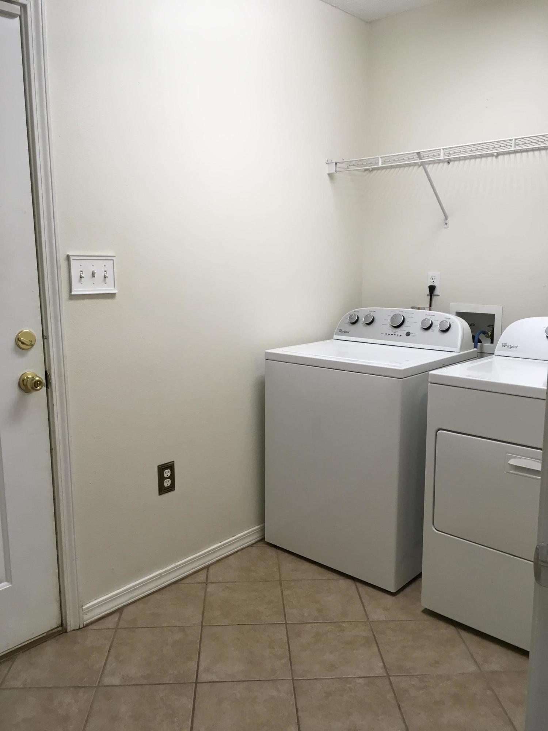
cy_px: 366
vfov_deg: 61.7
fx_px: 612
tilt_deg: -10.3
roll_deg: +0.7
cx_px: 274
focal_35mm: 29
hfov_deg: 48.2
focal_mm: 4.15
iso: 25
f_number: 2.2
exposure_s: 1/30
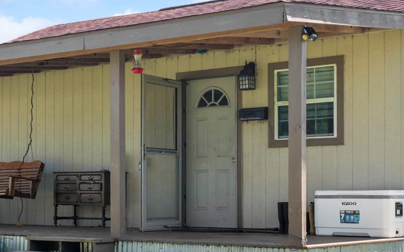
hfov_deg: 26.1
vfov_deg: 16.4
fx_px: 870
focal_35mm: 79
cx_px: 182
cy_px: 201
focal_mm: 30
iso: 400
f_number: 8
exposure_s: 1/80
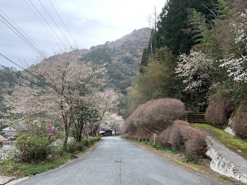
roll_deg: -2.6
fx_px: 186
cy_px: 92
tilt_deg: +6.6
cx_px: 124
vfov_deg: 53.1
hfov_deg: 67.3
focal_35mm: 26
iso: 25
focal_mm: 4.25
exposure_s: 1/121
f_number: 1.8
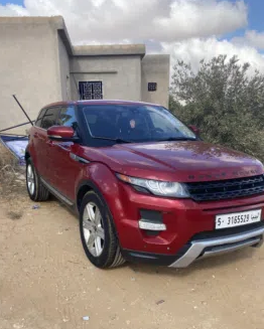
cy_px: 199
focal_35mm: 31
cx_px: 121
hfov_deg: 47.1
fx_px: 302
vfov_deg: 56.7
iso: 32
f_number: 1.8
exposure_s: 1/1543
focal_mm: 4.25
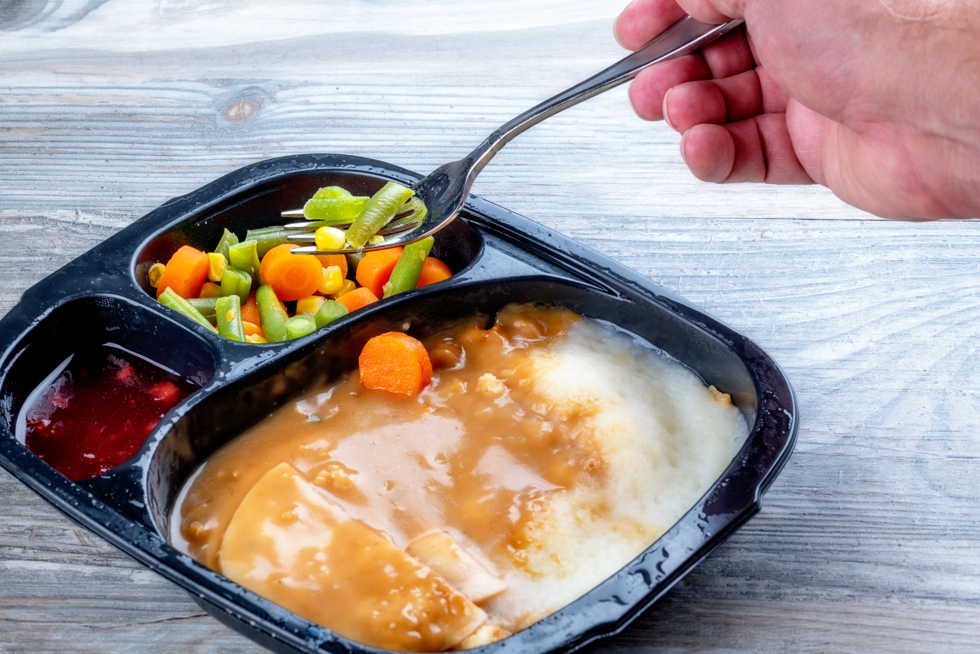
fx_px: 2722
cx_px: 490
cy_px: 327
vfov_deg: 13.7
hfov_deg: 20.4
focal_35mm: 100
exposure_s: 1/250
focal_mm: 100
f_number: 16
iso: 64
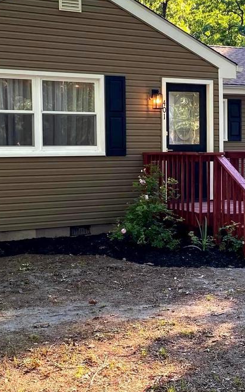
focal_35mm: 60
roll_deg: +0.3
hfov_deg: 21.6
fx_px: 641
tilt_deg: -3.5
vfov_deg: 34.0
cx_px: 152
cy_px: 171
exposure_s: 1/121
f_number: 1.8
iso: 32
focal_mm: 4.25
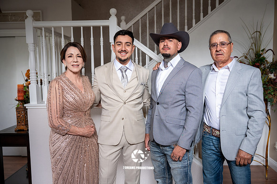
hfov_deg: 58.0
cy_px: 92
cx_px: 138
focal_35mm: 32
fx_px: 250
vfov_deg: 40.5
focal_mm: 32.5
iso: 1000
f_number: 3.2
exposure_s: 1/100
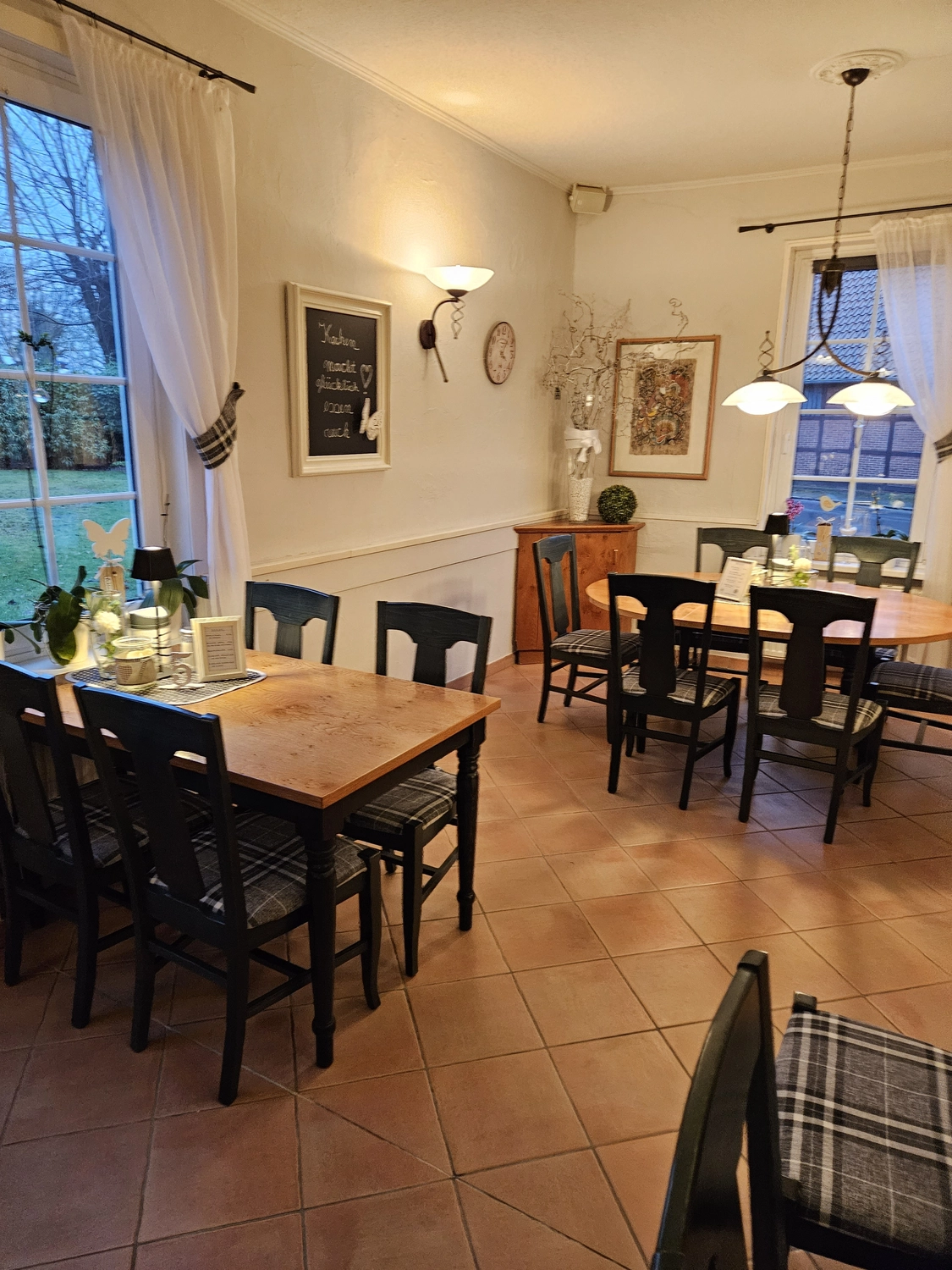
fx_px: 843
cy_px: 635
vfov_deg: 73.9
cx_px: 476
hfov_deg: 58.9
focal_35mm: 23
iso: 1000
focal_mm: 5.4
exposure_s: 1/100
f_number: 1.8
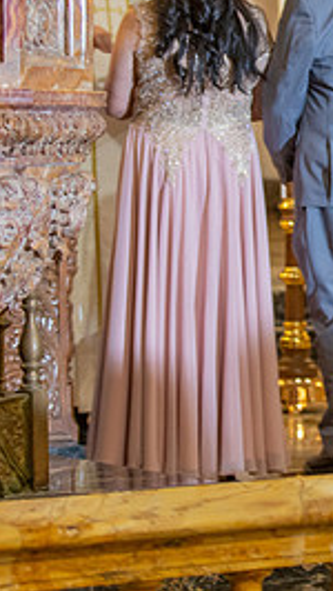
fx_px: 3071
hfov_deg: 6.2
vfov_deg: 11.0
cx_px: 443
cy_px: 204
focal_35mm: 196
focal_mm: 70
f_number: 2.8
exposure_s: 1/100
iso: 1000
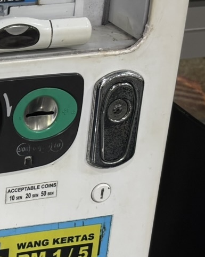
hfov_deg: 13.8
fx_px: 819
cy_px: 180
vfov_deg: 17.7
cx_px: -47
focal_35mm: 108
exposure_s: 1/33
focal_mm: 5.96
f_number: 1.6
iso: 250
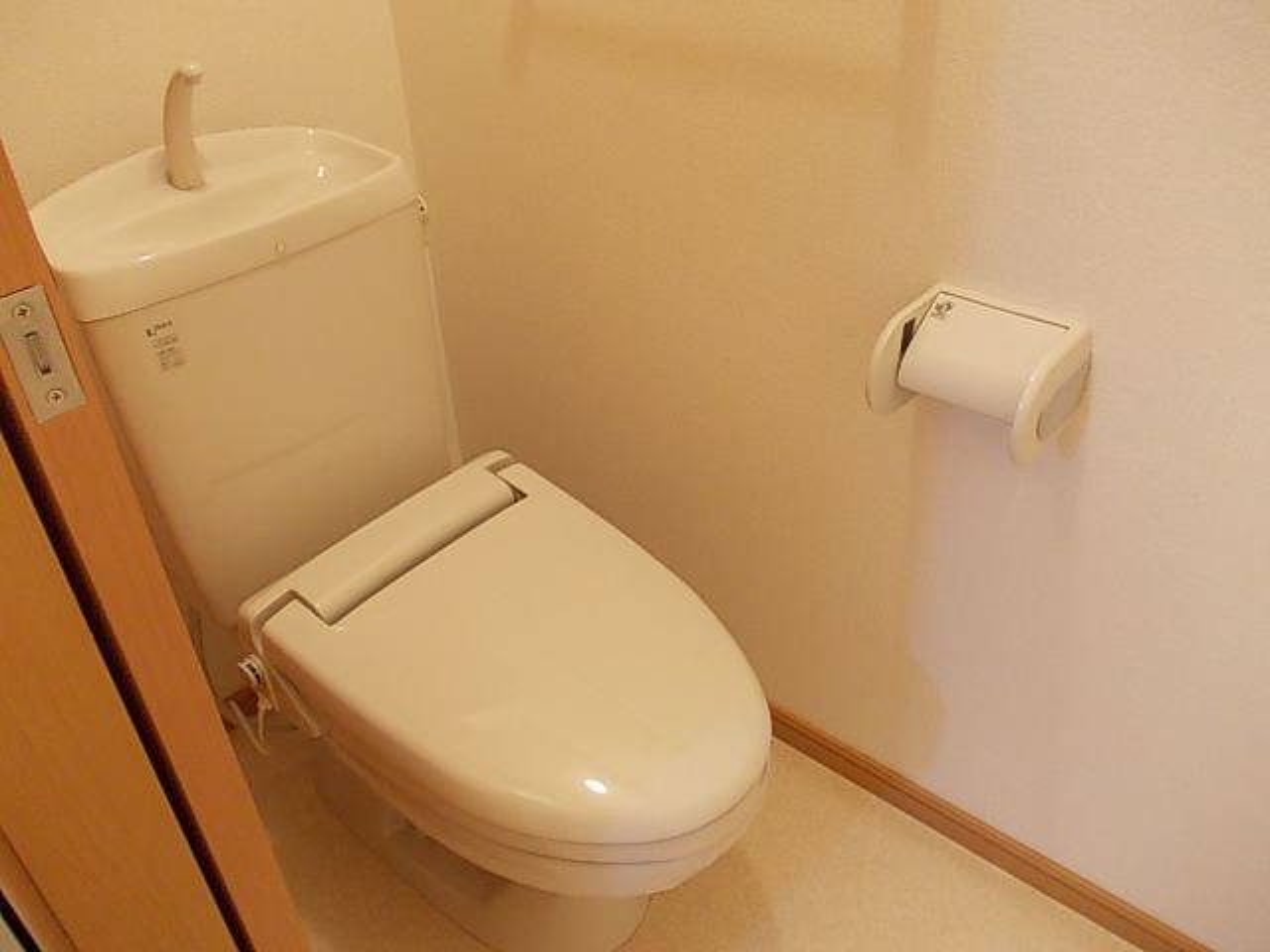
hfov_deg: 63.4
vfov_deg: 49.7
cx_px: 635
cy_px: 476
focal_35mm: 28
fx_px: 1027
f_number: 2.7
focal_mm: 4
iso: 200
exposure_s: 1/10
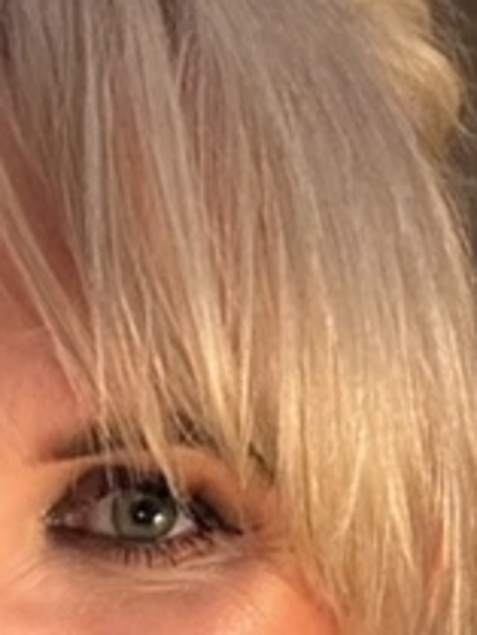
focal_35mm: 92
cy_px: 714
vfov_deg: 20.2
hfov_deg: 15.7
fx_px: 1689
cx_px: -27
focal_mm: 2.69
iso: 640
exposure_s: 1/17
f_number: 1.9
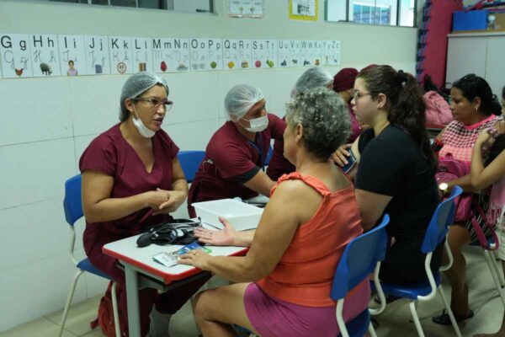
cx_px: 252
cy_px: 168
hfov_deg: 51.9
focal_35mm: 37
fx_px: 519
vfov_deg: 35.9
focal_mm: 37
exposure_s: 1/250
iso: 4000
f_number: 4
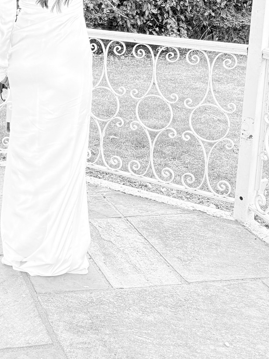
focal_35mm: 60
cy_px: 34
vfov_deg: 30.7
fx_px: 622
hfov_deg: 23.1
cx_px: -21
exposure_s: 1/243
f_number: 1.78
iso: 125
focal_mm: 6.76
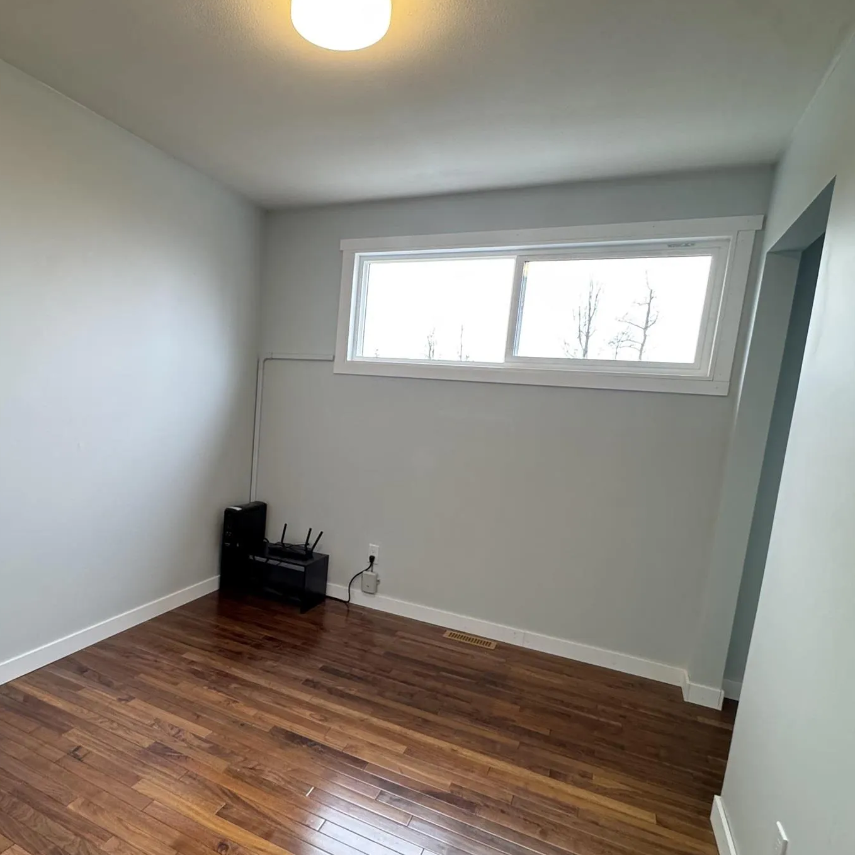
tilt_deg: -9.4
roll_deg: -3.7
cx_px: 314
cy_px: 477
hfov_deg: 70.8
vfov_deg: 71.9
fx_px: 587
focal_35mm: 21
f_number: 2.2
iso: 320
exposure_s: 1/60
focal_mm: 2.22
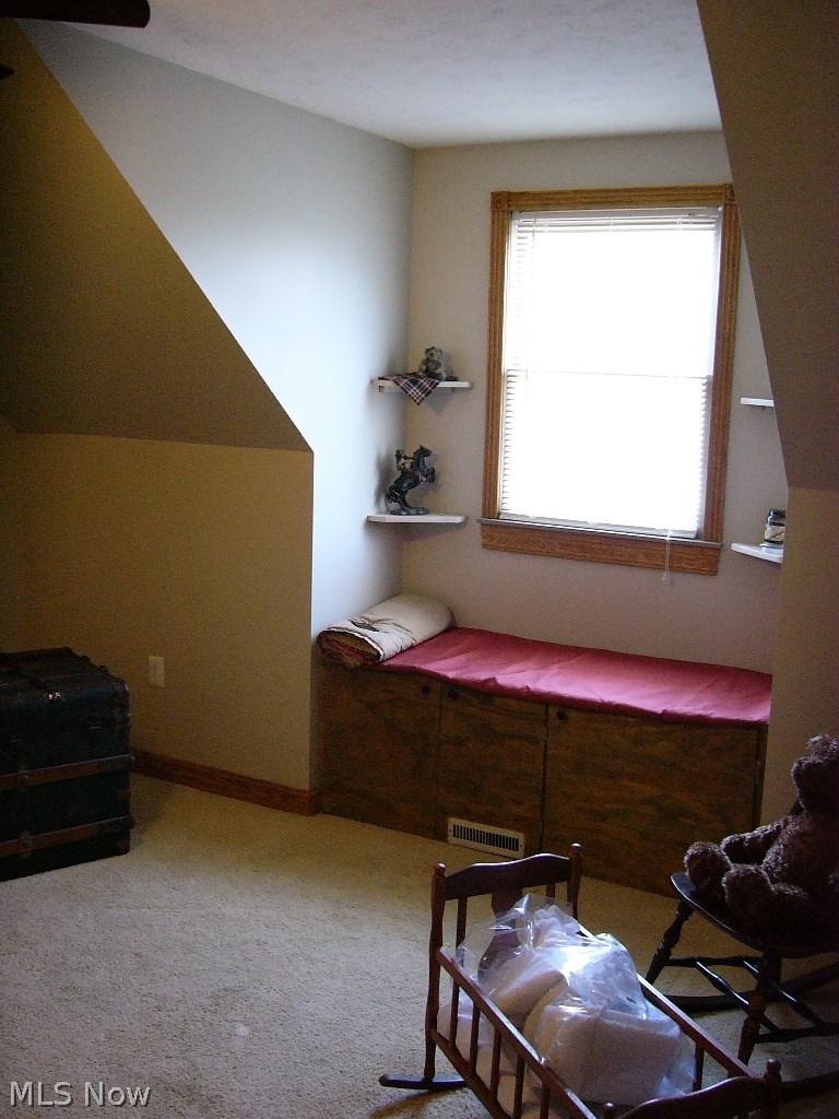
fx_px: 1131
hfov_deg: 40.7
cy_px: 560
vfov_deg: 52.6
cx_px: 420
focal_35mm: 35
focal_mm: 5.8
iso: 400
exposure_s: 1/60
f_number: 2.8
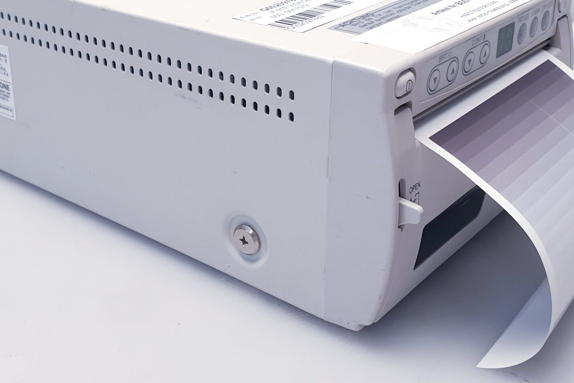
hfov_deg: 40.1
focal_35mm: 49
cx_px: 223
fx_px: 781
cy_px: 96
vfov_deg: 27.2
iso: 64
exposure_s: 1/50
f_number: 2.4
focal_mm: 4.3
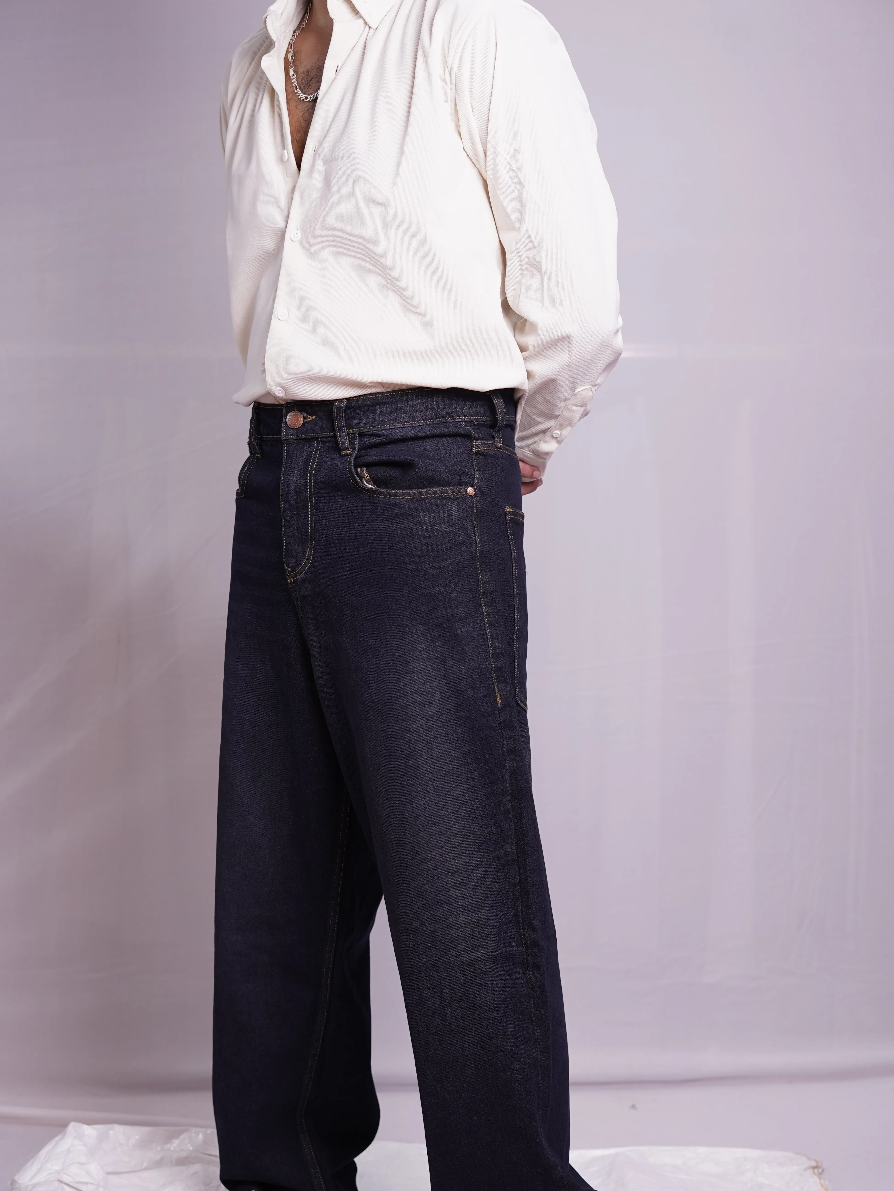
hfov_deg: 26.6
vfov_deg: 34.9
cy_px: 680
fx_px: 1894
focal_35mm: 55
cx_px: 441
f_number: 3.5
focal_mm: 50
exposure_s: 1/100
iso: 640
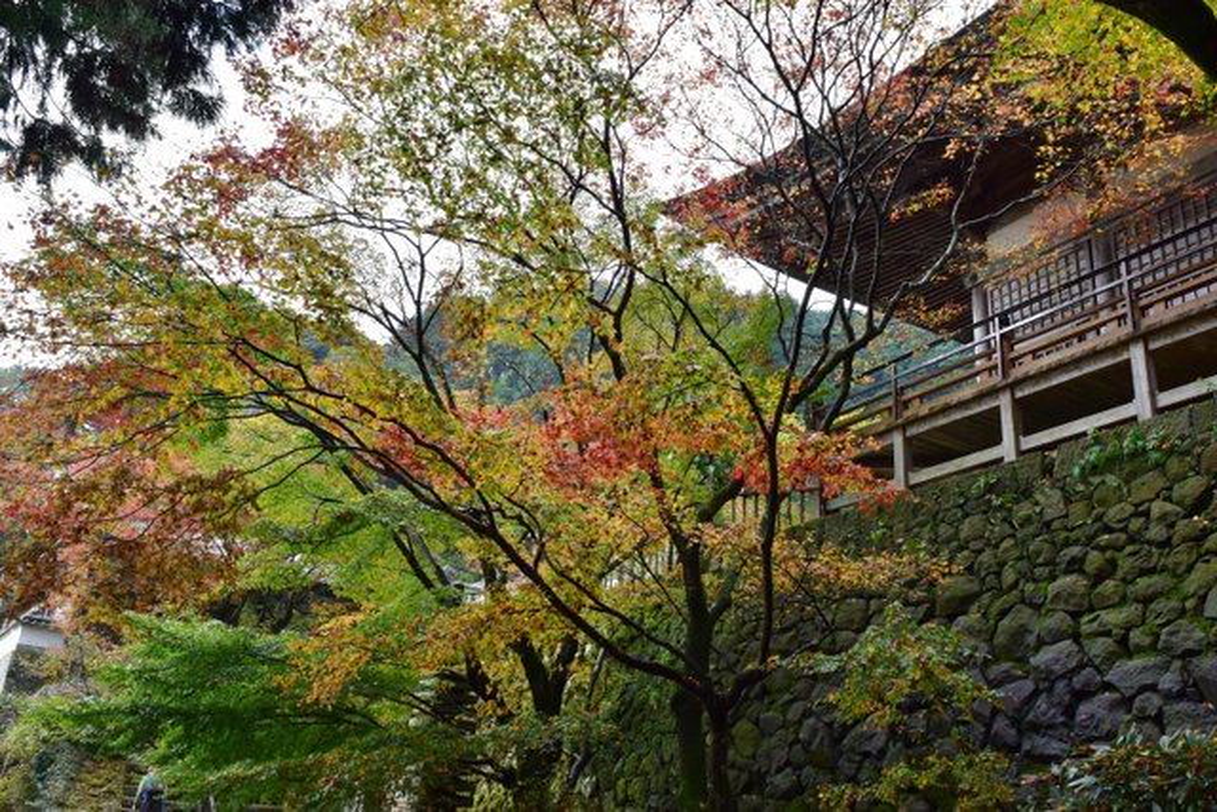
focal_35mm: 33
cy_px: 406
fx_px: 1116
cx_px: 608
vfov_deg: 40.0
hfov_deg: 57.2
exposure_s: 1/60
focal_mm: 22
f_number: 8
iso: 400
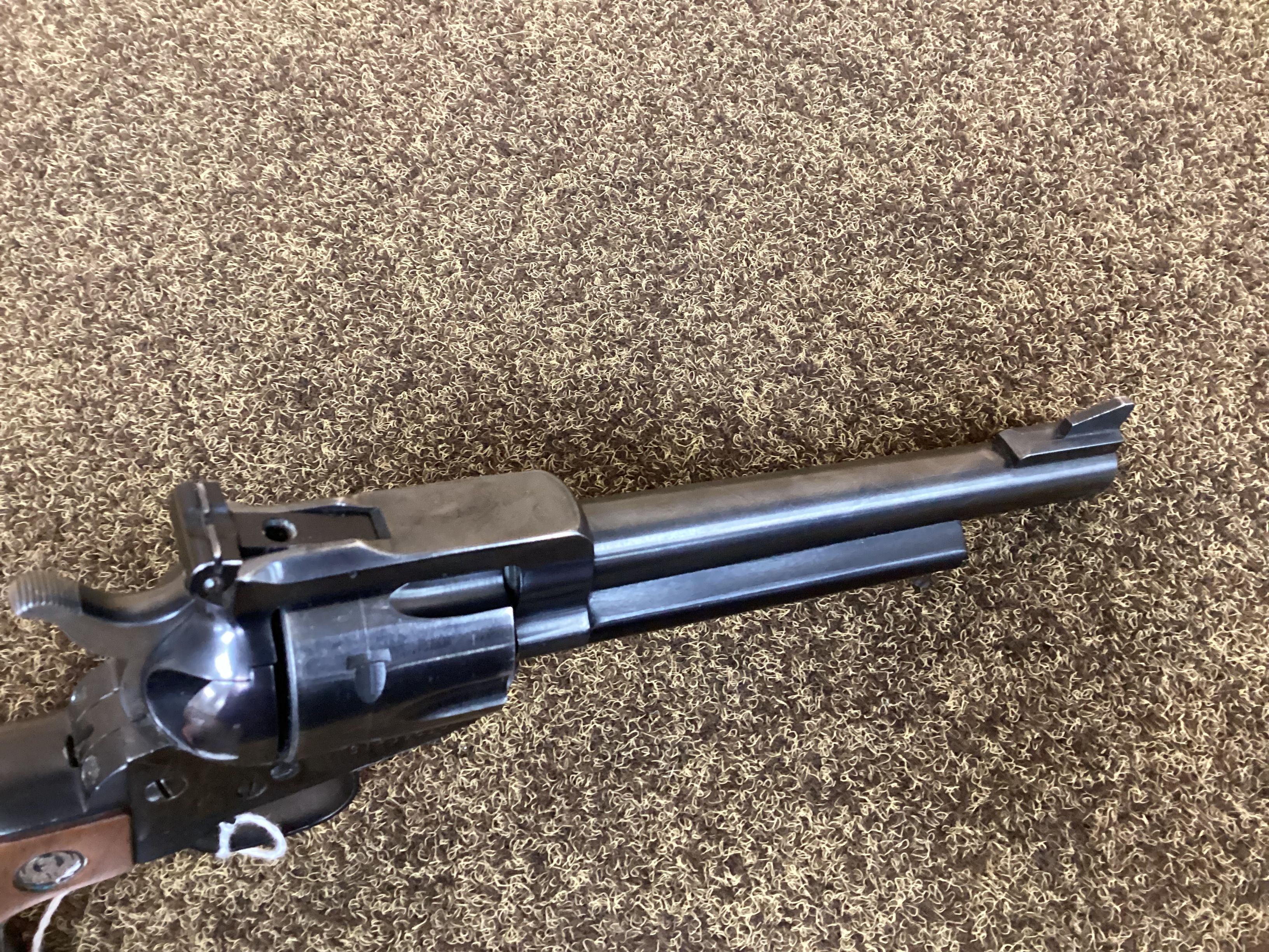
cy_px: 476
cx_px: 634
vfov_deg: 45.4
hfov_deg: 58.4
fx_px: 1136
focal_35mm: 31
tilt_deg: -65.5
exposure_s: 1/30
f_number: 2.4
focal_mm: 3.3
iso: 500
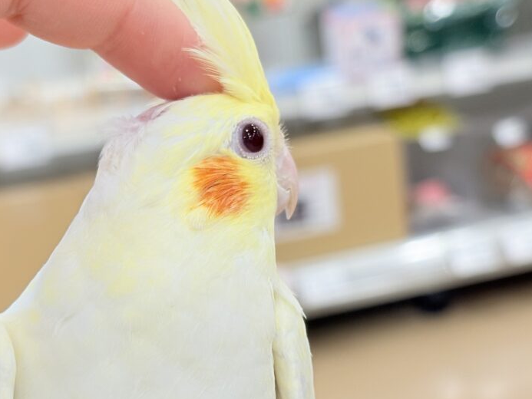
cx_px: 261
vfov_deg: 16.4
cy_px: 269
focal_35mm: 90
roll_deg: +7.6
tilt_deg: -12.4
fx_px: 1383
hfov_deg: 21.8
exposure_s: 1/50
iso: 40
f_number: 1.6
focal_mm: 5.96
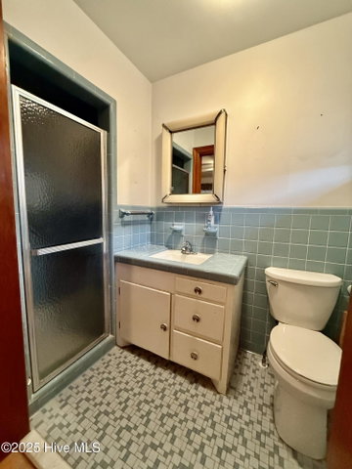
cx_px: 176
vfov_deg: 102.1
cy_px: 234
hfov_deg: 85.7
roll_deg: -1.7
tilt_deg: -3.6
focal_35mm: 14
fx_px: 190
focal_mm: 2.22
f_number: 2.2
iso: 640
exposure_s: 1/60
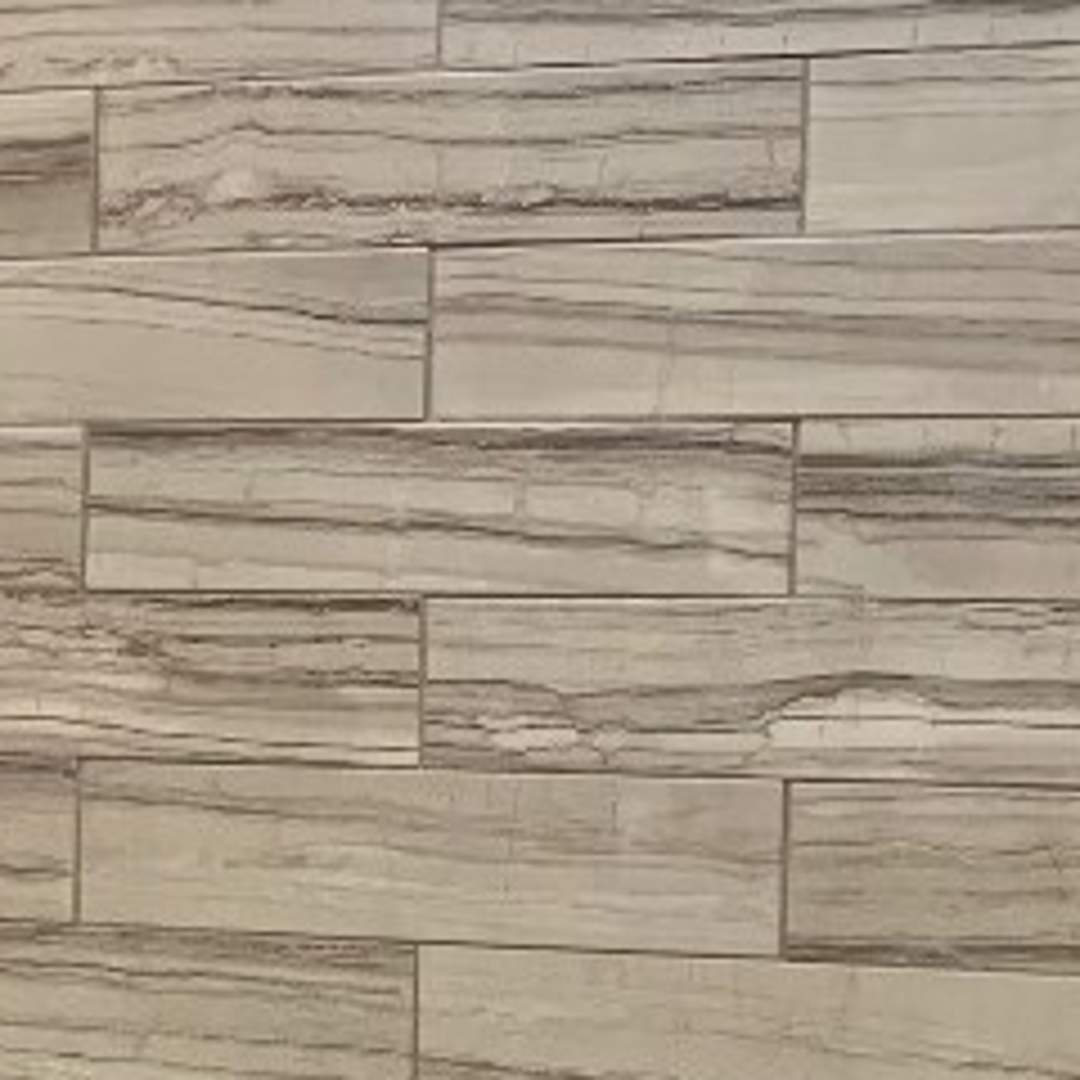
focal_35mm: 98
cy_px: 693
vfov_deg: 17.7
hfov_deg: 15.8
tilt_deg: -0.6
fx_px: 3459
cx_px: -702
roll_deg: -1.3
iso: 200
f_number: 1.8
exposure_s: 1/60
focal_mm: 4.25
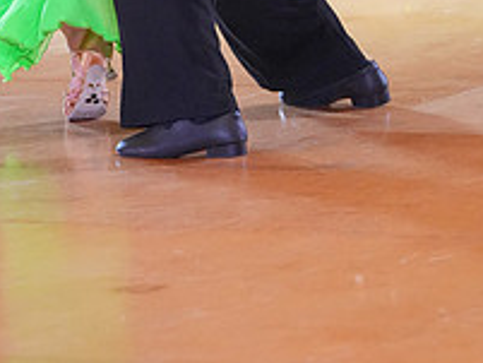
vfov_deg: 3.9
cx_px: 129
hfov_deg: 5.2
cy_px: -322
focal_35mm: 378
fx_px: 5277
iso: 8000
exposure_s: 1/500
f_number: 4
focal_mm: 136
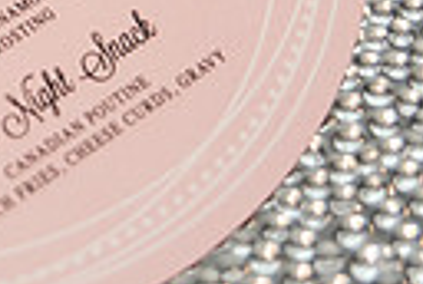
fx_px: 1943
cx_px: -141
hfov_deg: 12.0
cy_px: -93
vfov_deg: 8.2
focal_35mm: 165
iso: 200
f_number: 2.8
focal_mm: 35
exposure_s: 1/125
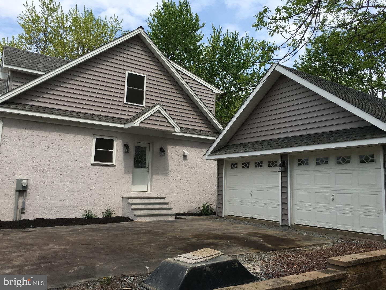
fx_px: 323
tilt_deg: +8.7
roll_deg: -3.0
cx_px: 193
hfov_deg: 61.7
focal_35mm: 29
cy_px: 145
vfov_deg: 48.2
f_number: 2.2
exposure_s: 1/1221
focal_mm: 4.15
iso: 25
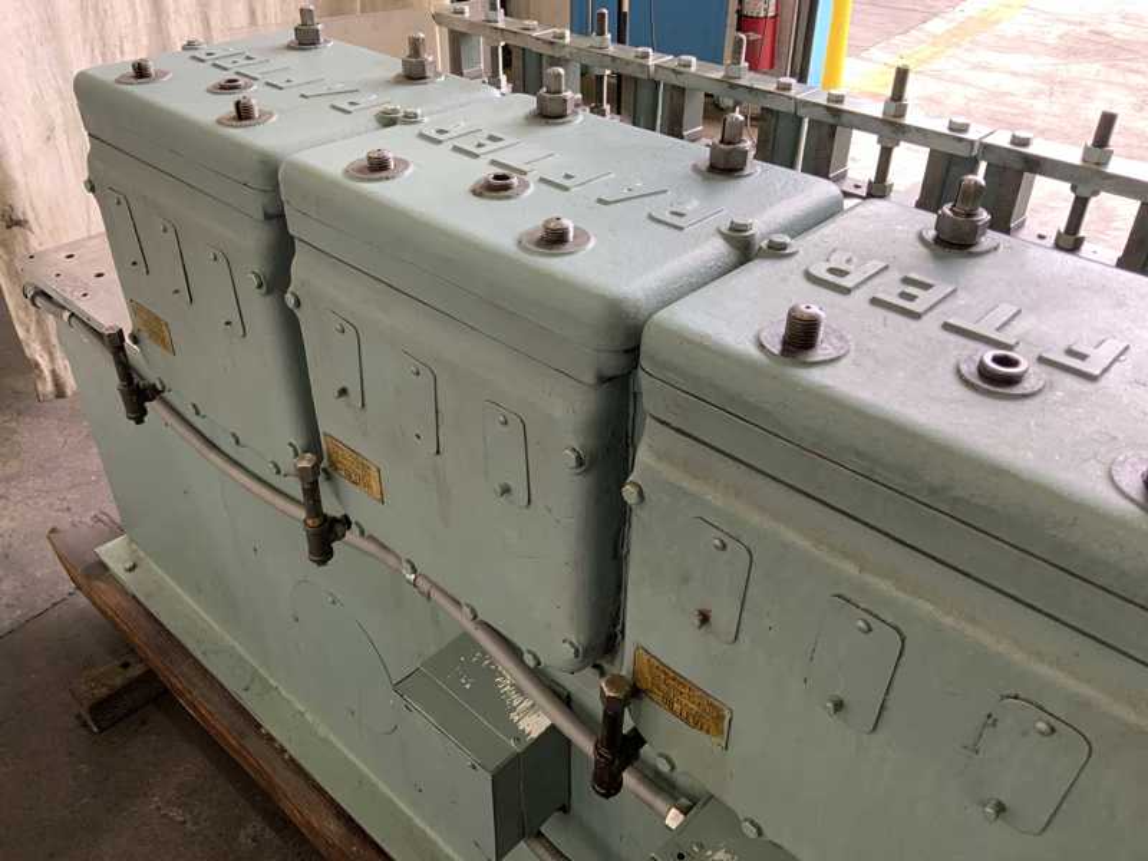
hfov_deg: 61.7
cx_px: 574
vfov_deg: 48.2
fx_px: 962
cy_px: 430
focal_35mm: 29
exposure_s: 1/60
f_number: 1.8
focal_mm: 3
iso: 40
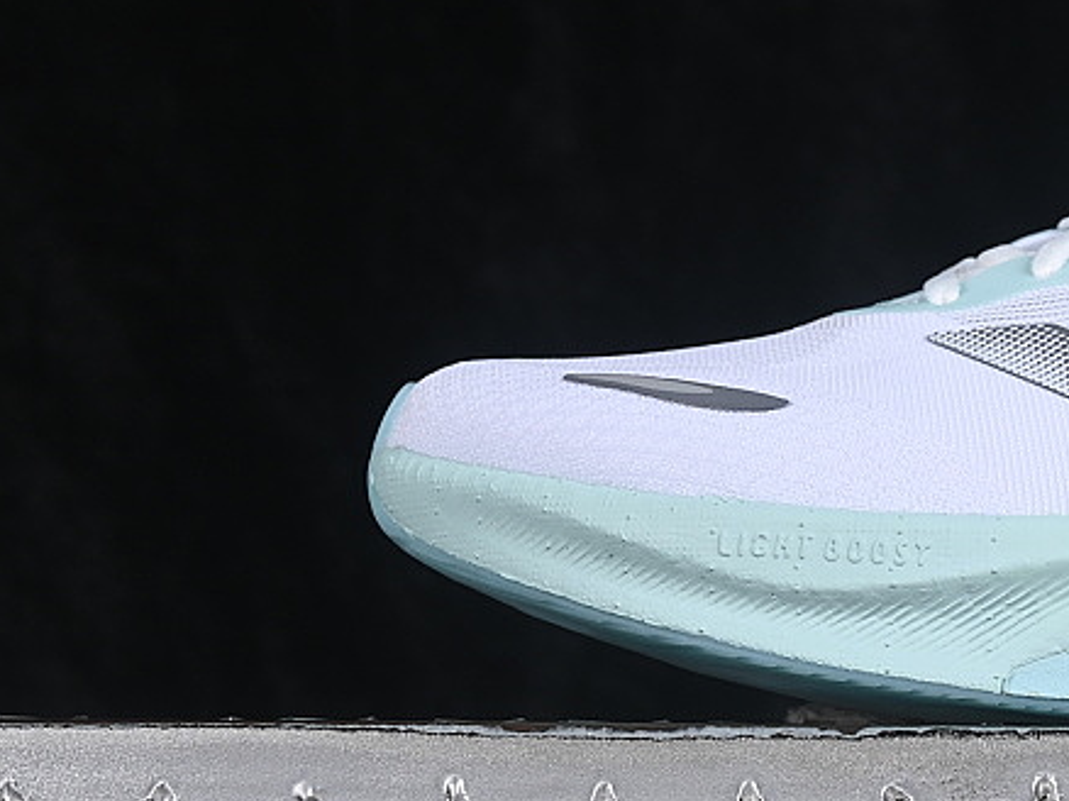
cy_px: 183
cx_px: 1313
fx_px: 5494
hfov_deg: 10.9
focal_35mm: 178
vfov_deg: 8.3
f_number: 8
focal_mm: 50
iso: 160
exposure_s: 1/80
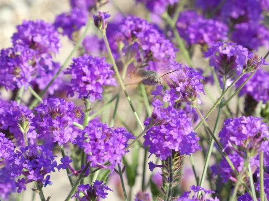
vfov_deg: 2.5
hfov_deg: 3.3
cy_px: 100
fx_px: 4663
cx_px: 134
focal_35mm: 600
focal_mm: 107.6
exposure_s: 1/100
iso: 80
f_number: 5.6
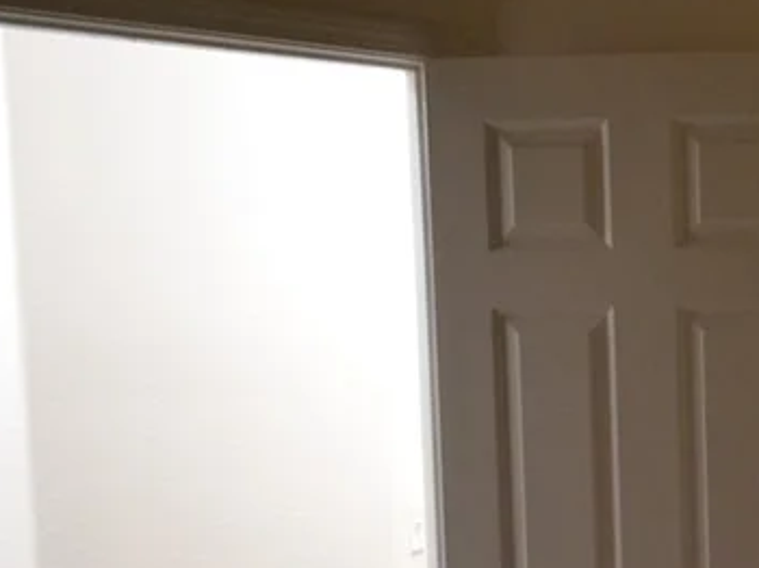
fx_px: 1665
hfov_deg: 22.8
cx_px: 995
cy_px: 608
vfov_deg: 18.7
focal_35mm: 76
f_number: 3.5
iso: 2500
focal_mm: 18
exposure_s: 1/60
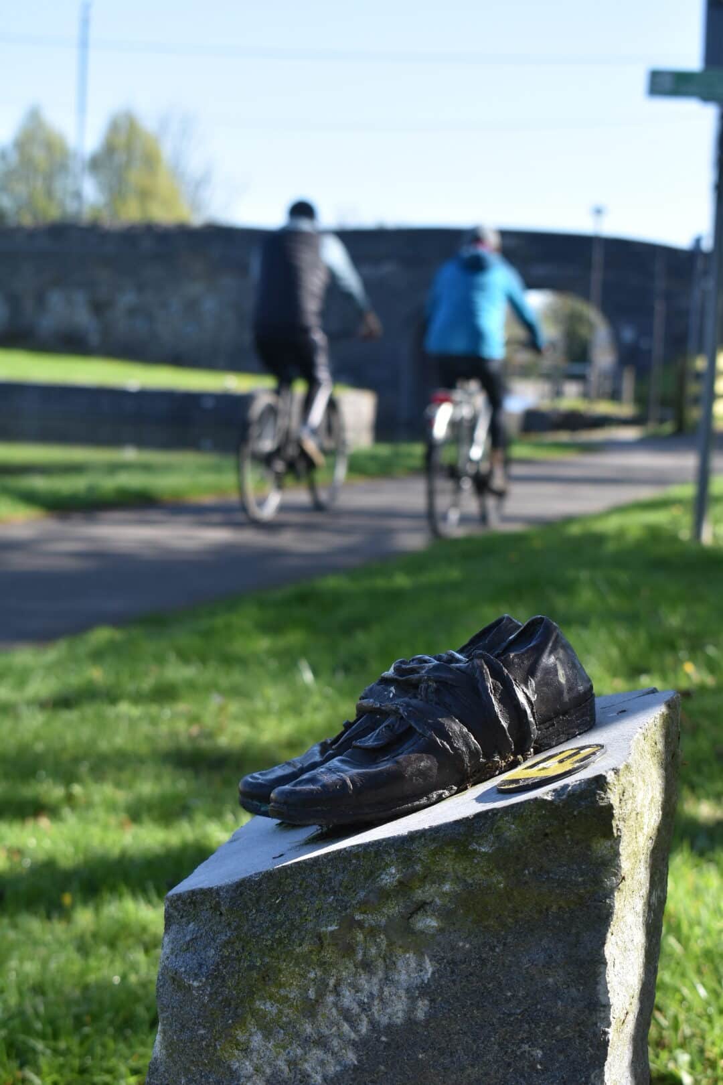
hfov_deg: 18.9
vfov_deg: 28.1
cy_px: 542
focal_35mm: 72
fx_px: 2169
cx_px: 362
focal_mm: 48
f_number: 7.1
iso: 200
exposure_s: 1/250
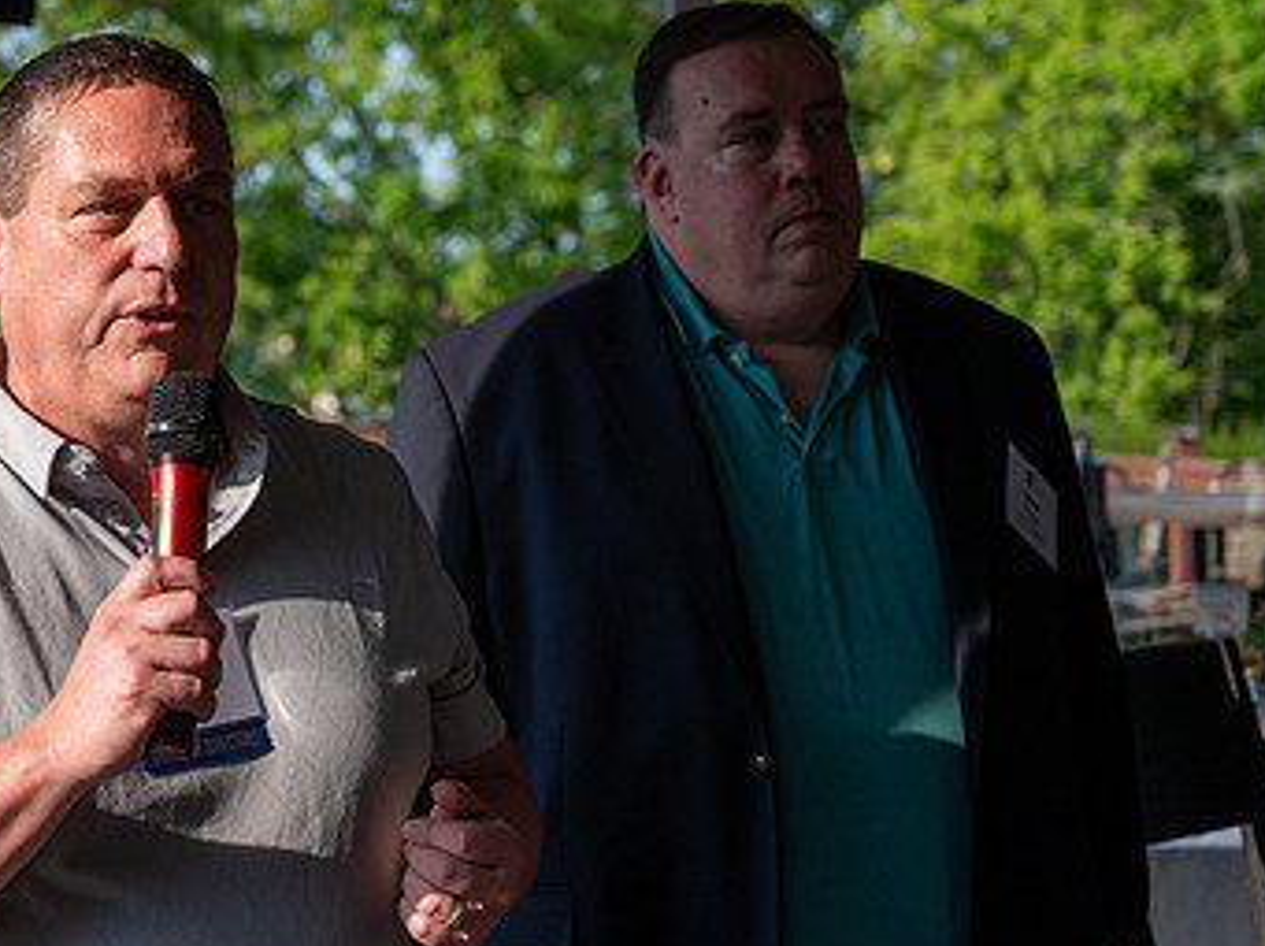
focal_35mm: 90
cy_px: 341
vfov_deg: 16.4
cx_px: 249
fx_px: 3285
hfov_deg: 21.5
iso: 640
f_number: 4.5
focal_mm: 55
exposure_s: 1/2500
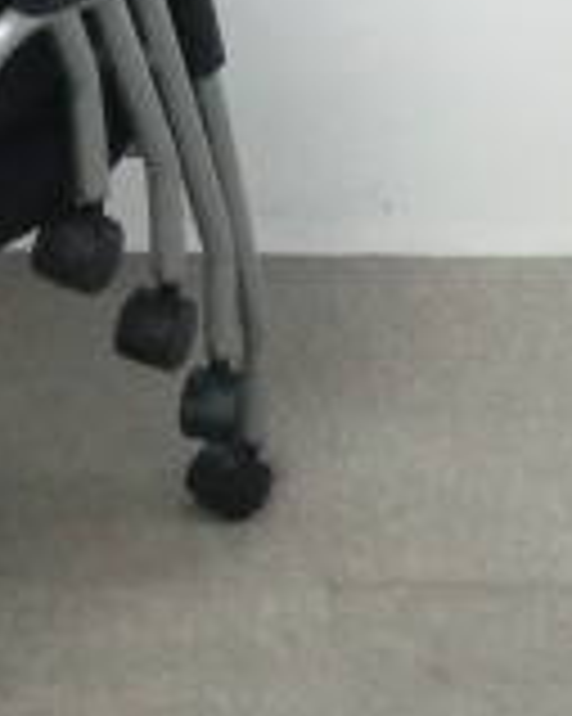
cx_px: -306
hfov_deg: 11.7
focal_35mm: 126
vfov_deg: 14.7
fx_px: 2669
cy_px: -180
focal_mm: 5.8
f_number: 3.5
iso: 800
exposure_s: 1/30
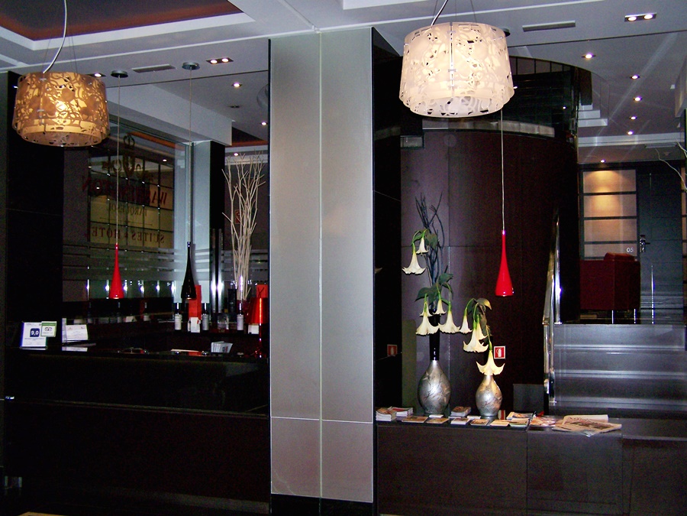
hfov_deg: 49.0
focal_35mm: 38
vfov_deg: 37.7
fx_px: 754
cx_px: 344
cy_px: 258
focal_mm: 6.3
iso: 160
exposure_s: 1/60
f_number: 2.8
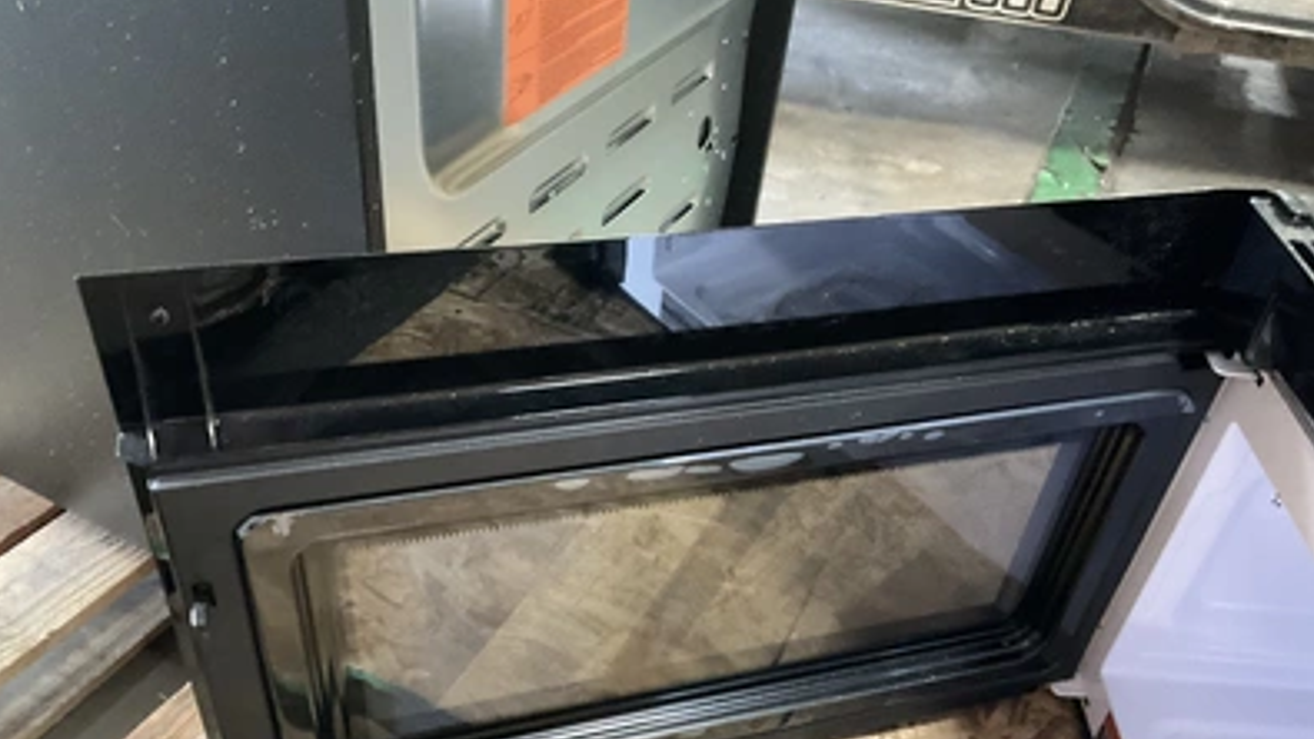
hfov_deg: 61.0
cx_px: 655
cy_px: 486
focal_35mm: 32
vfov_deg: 36.3
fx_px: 1115
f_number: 1.8
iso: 500
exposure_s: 1/30
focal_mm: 3
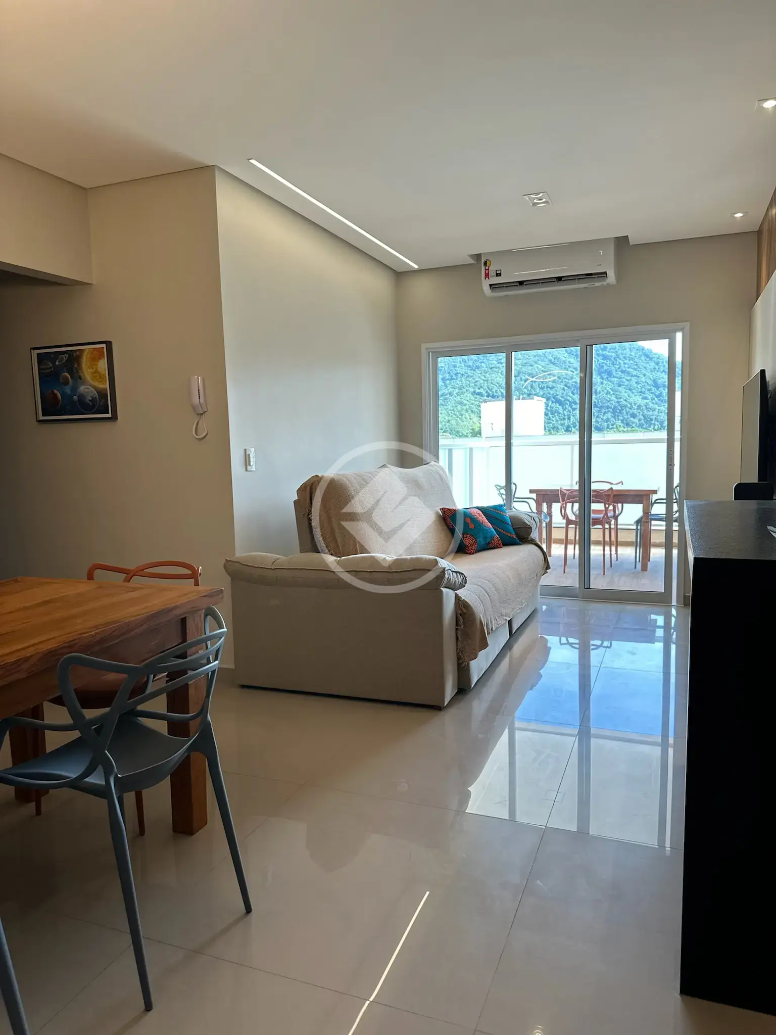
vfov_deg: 71.6
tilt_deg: -5.8
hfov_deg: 56.8
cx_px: 388
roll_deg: +1.6
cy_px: 518
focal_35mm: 24
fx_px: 717
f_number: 1.78
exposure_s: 1/120
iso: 64
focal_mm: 6.86
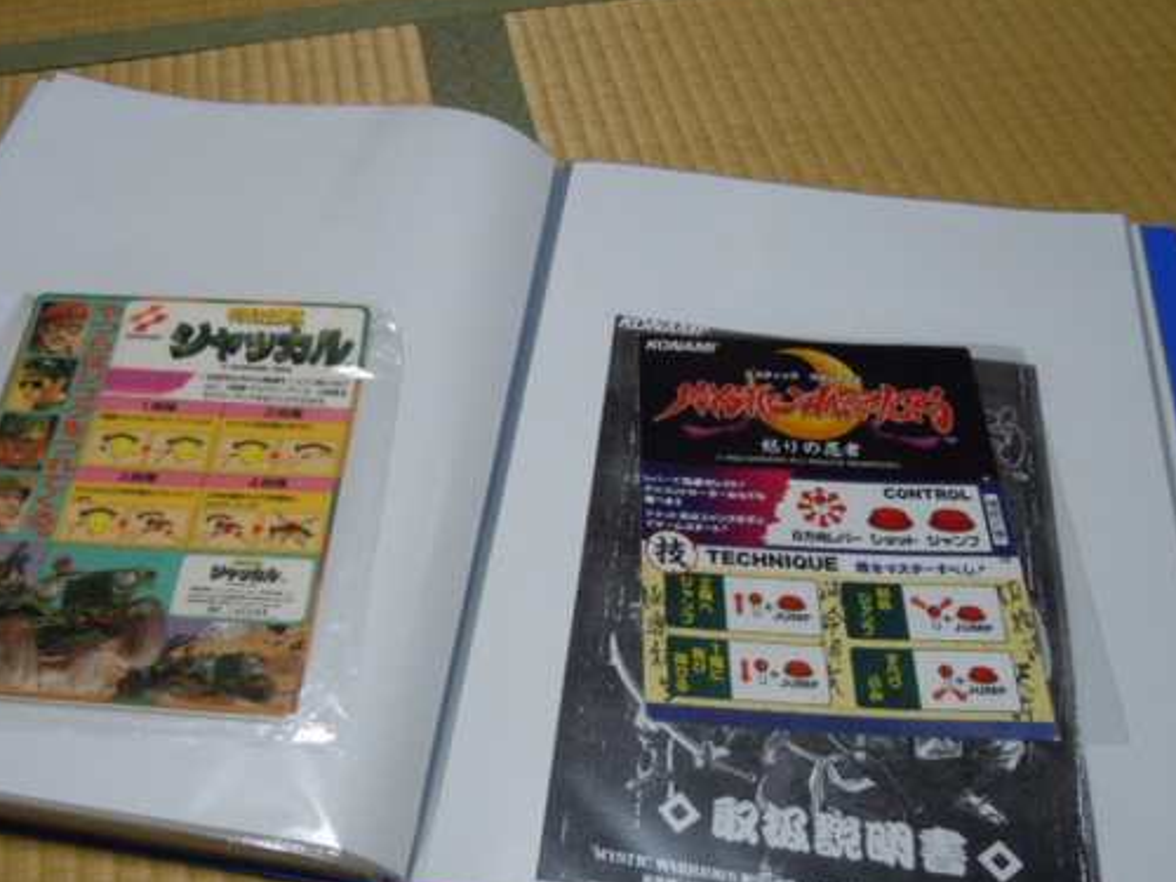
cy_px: 499
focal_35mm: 36
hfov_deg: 51.1
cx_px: 480
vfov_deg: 39.6
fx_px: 1223
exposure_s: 1/50
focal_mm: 5.4
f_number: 3.5
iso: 400
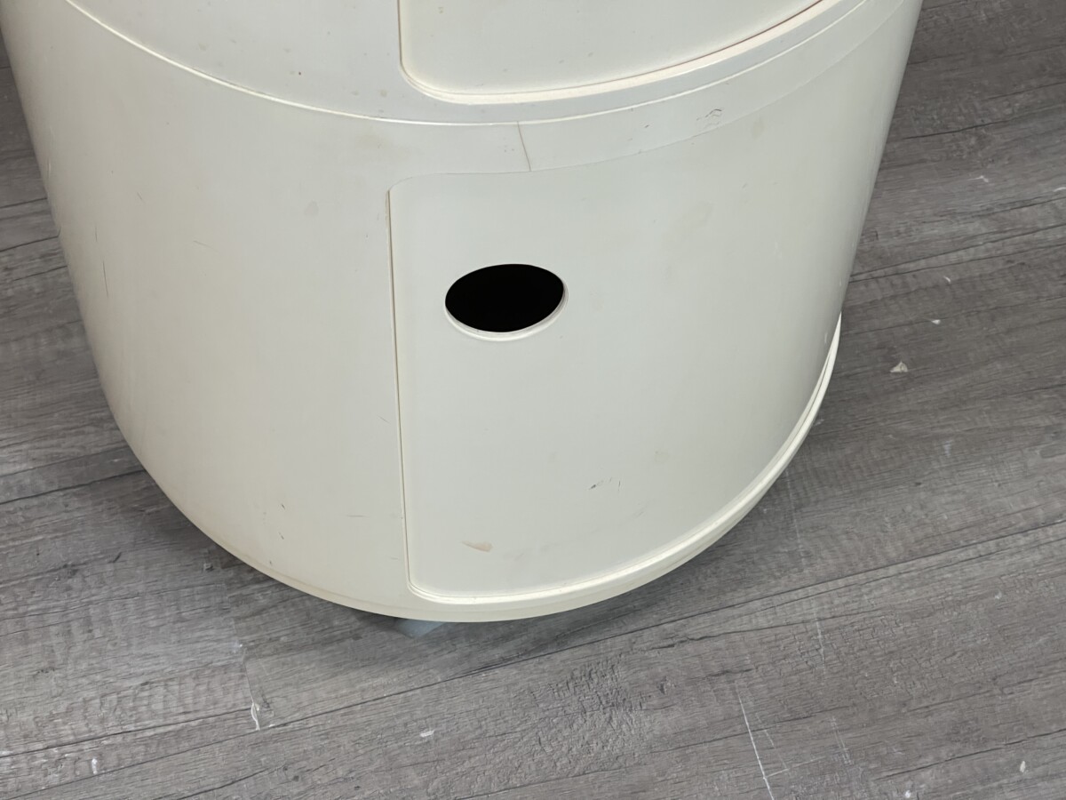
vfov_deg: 22.9
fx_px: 1971
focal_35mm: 64
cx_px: 533
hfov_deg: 30.3
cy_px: 400
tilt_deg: -55.7
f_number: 2.2
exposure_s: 1/100
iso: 125
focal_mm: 7.5
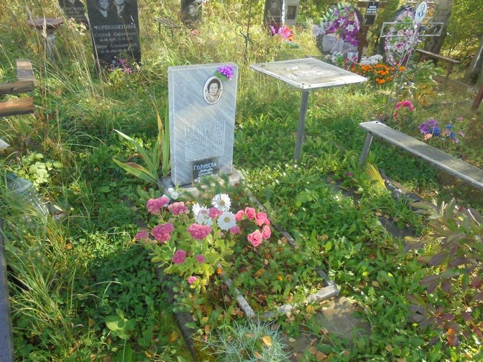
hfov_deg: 67.3
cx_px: 242
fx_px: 363
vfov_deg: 53.1
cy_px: 181
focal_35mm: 26
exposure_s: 1/250
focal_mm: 4.6
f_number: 3.5
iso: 250
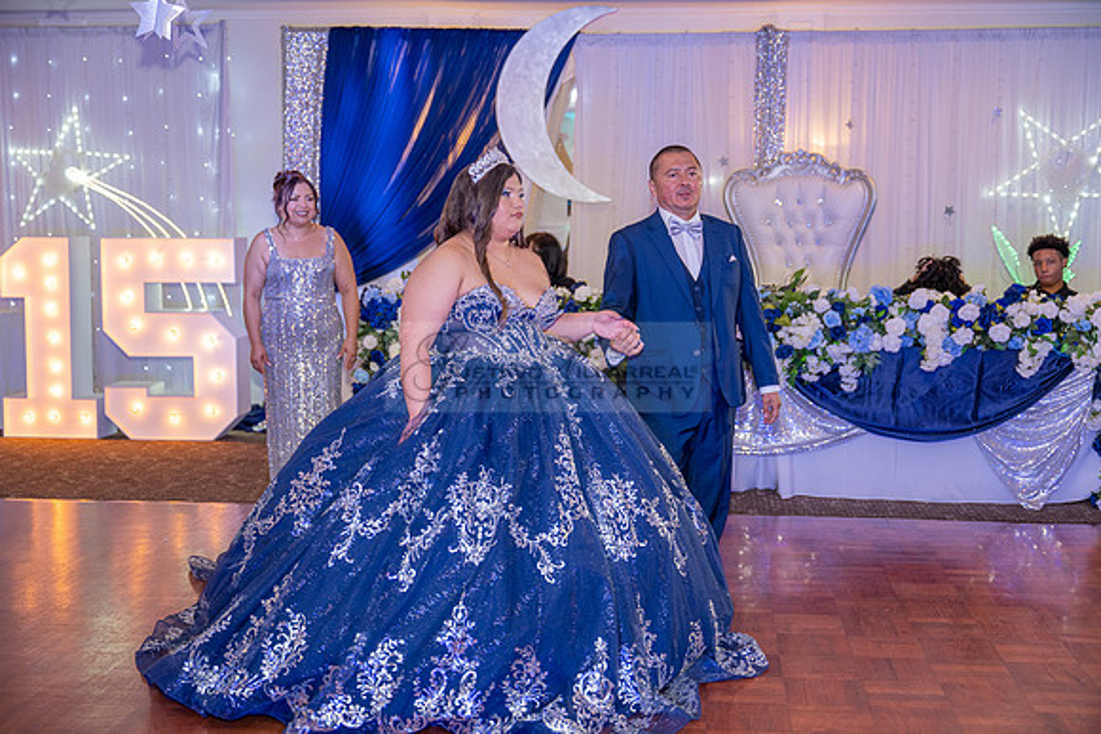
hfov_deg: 42.7
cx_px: 550
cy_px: 367
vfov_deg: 29.3
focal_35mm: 46
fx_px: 1407
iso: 1000
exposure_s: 1/200
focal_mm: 46
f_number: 2.8
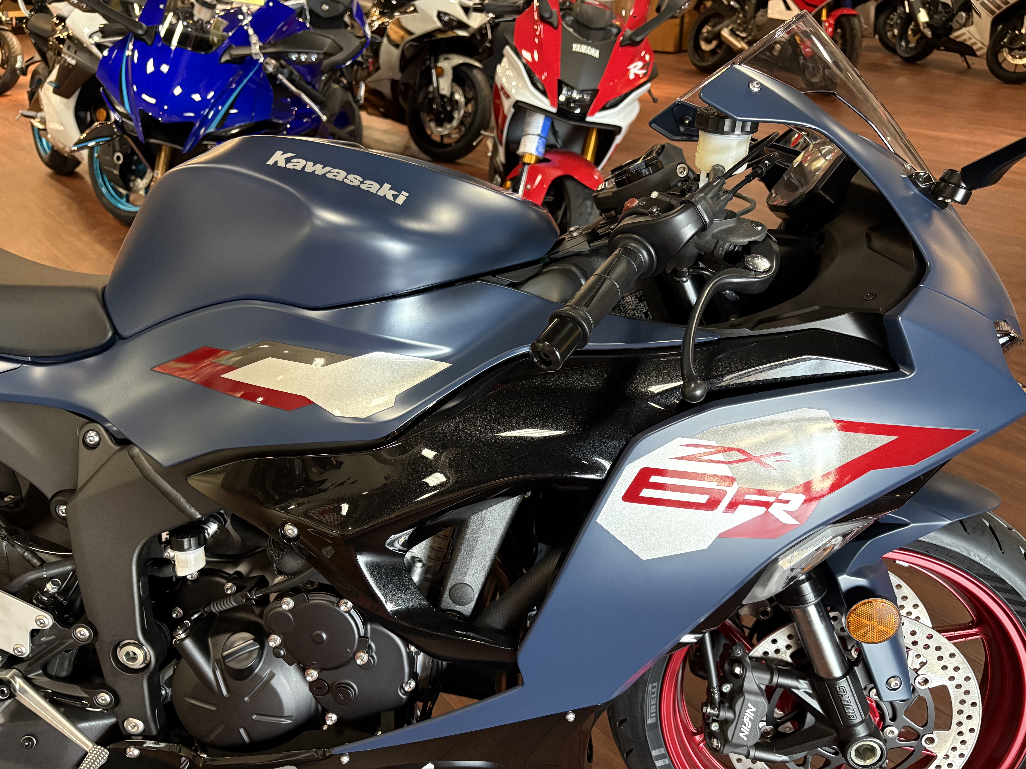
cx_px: 513
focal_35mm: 26
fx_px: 771
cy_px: 384
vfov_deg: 53.1
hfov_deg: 67.3
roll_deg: +2.0
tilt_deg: -29.6
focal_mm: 5.96
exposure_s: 1/60
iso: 400
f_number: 1.6
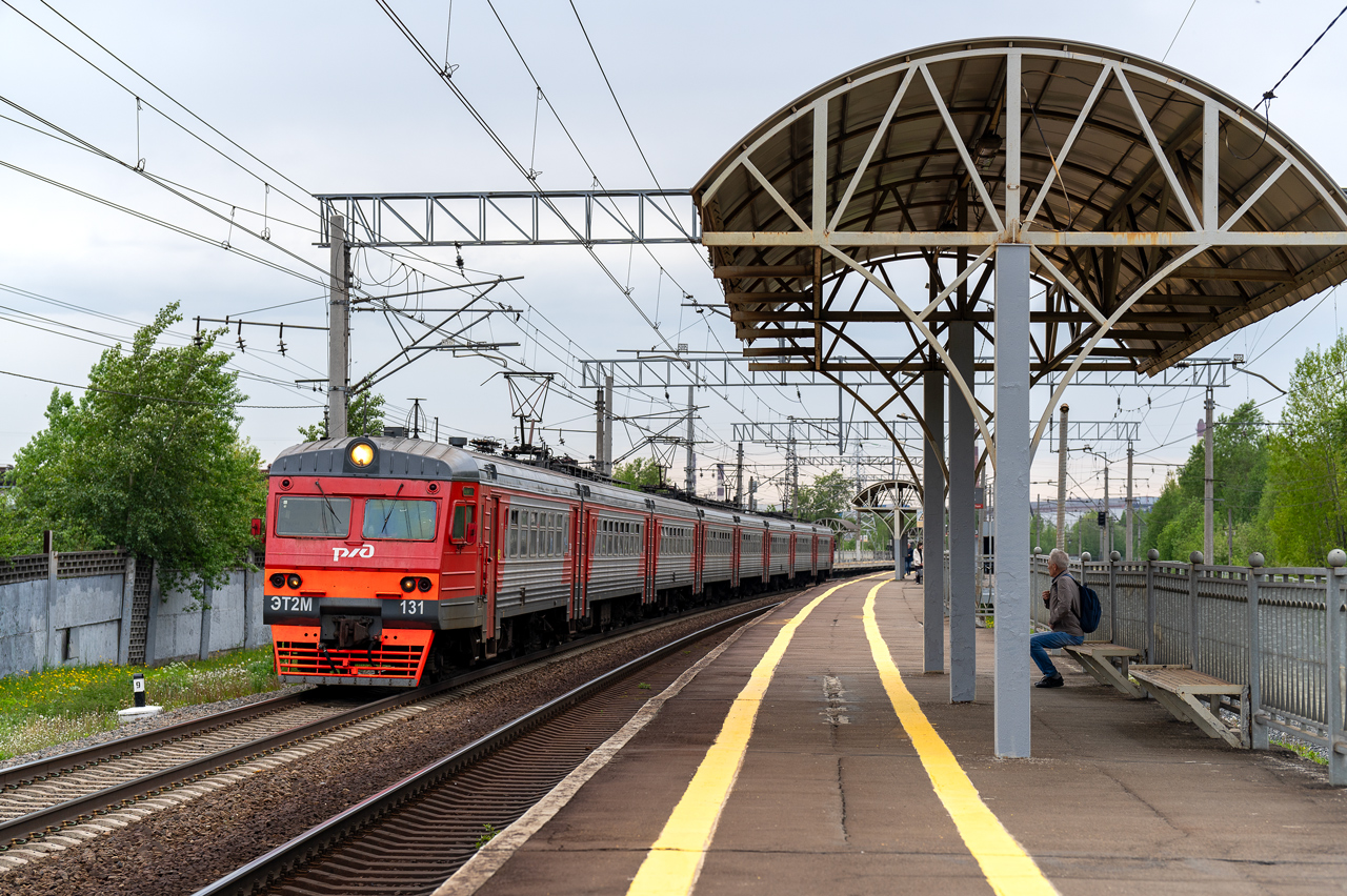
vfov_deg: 18.2
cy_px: 448
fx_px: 2805
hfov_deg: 27.0
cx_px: 674
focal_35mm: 75
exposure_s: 1/640
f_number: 6.3
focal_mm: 75
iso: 250
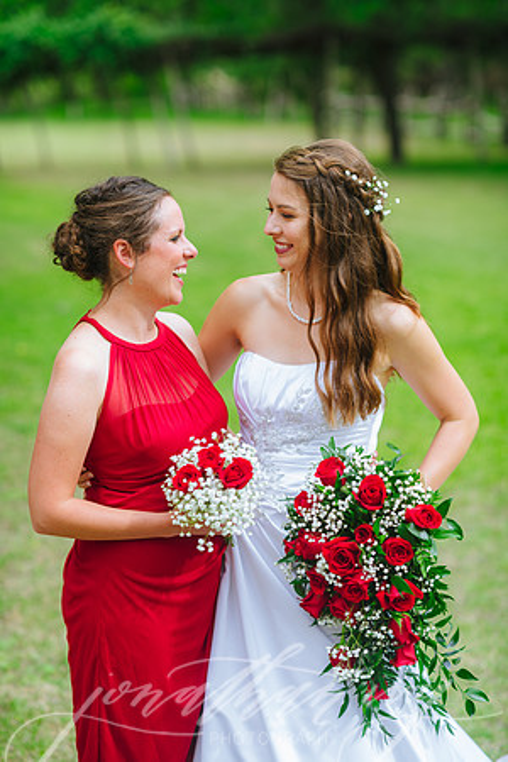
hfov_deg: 16.1
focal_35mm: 85
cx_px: 254
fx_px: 1799
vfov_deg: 23.9
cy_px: 381
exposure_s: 1/250
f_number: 2.2
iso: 50
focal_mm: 85
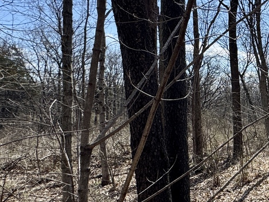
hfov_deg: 34.3
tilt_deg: -0.5
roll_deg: -0.3
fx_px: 326
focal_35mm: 42
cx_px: 336
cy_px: 103
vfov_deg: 34.3
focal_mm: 2.22
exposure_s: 1/1277
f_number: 2.2
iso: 40
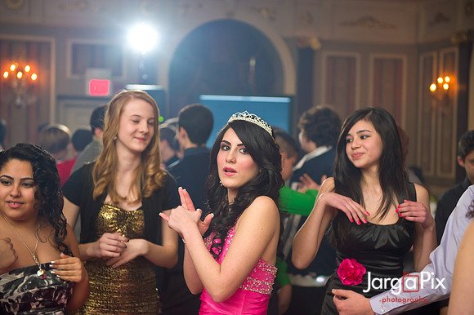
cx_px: 237
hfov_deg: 32.4
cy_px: 158
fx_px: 816
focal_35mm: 62
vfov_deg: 21.9
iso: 1600
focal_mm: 62
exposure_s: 1/100
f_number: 3.2
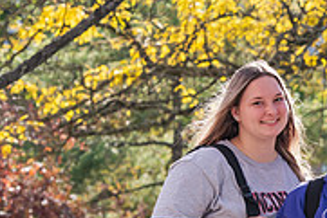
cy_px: 140
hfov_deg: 5.8
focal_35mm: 352
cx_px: 379
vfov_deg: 3.9
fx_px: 3200
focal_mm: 110
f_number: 8
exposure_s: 1/250
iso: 400
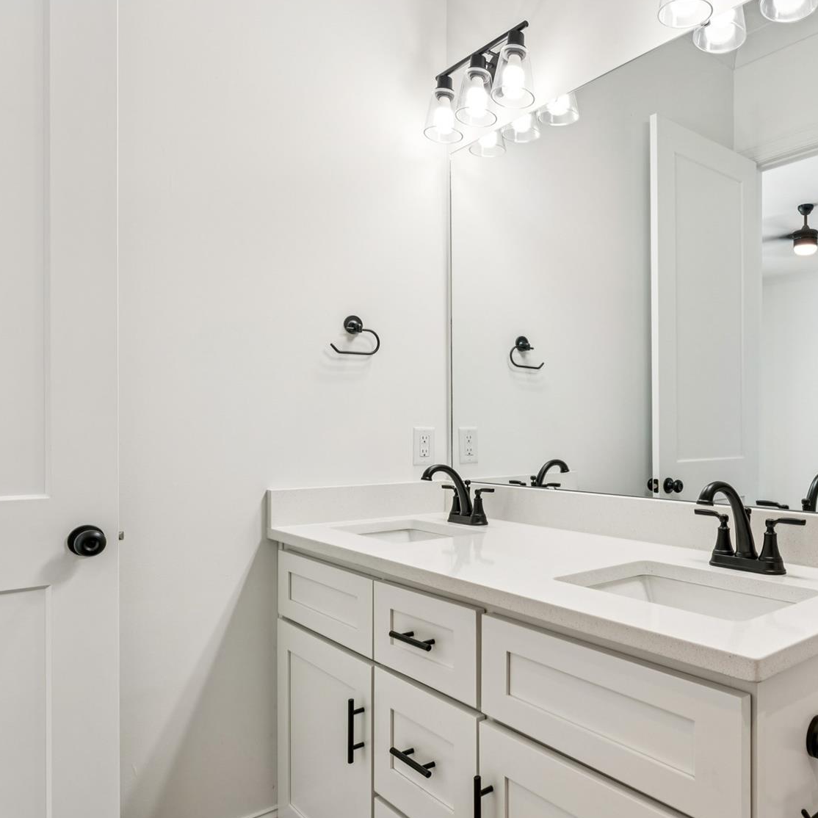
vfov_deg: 62.2
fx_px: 677
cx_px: 590
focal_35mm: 25
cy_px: 447
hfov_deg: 59.7
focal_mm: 16.2
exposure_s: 1/13
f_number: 9
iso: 100
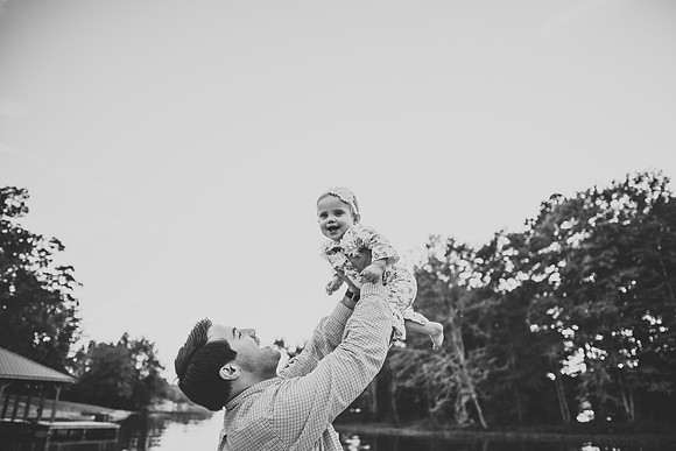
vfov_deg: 53.2
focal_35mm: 24
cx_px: 338
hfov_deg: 73.7
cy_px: 226
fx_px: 451
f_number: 2
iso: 200
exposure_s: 1/500
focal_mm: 24
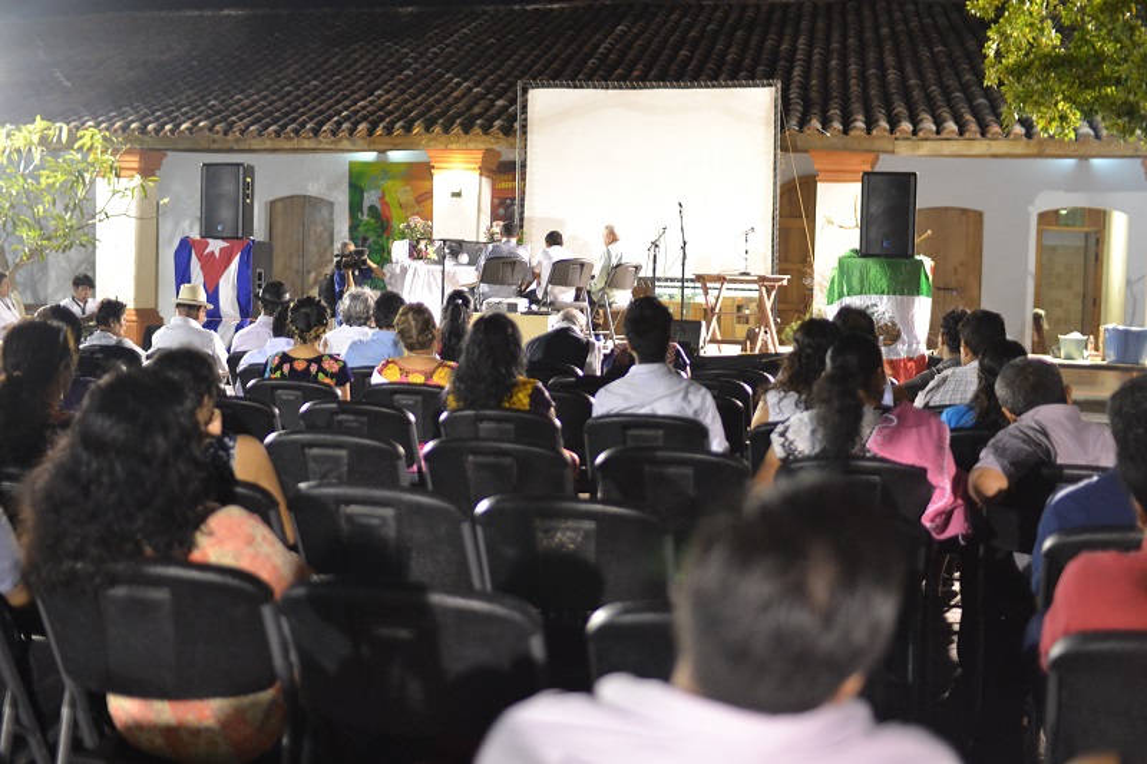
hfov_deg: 43.6
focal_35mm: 45
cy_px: 382
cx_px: 574
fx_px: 1433
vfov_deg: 29.9
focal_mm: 30
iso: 1800
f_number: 1.4
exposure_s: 1/60
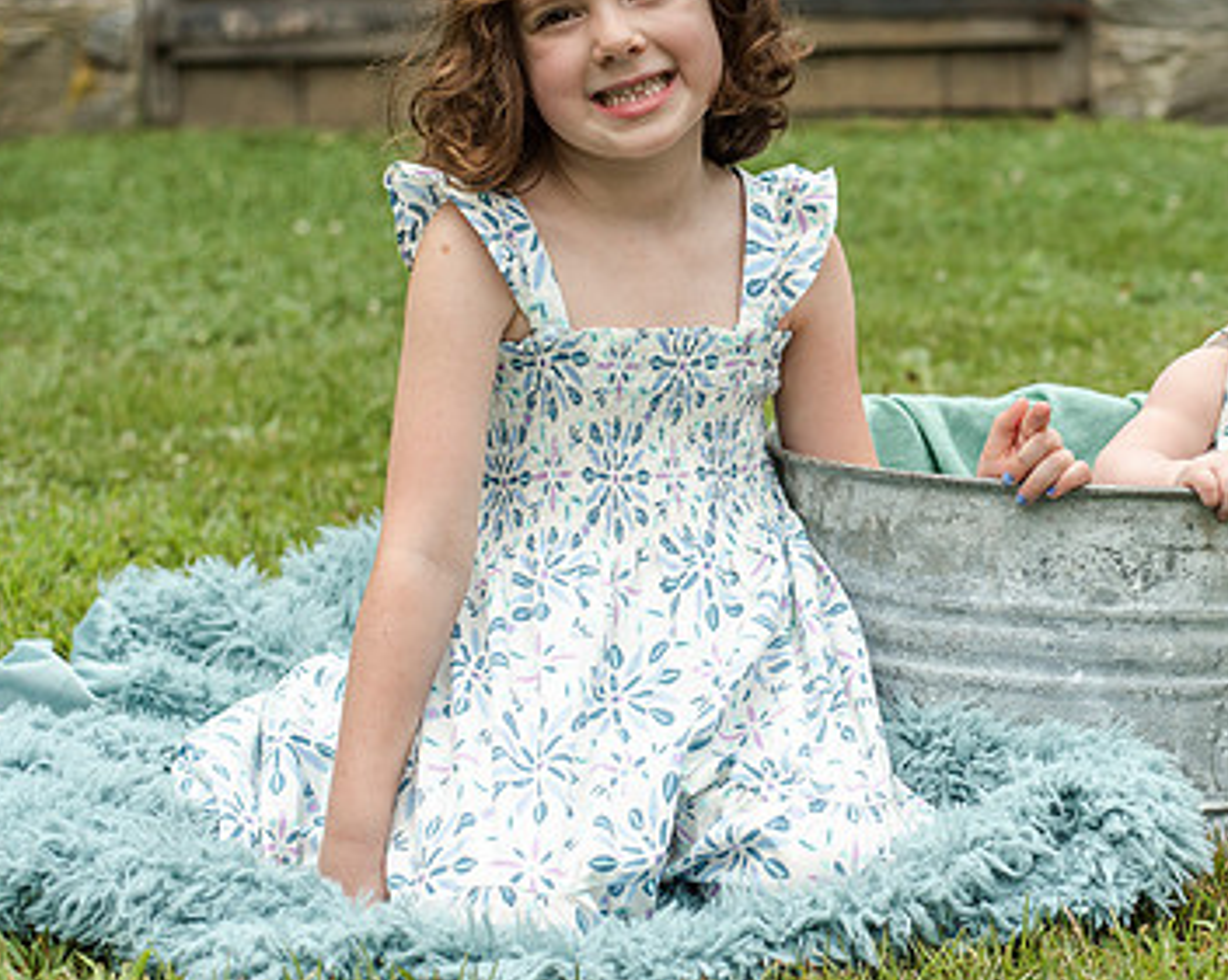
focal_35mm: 83
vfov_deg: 18.4
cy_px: 369
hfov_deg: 22.6
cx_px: 1044
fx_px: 3014
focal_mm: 50
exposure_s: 1/2500
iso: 640
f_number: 3.5
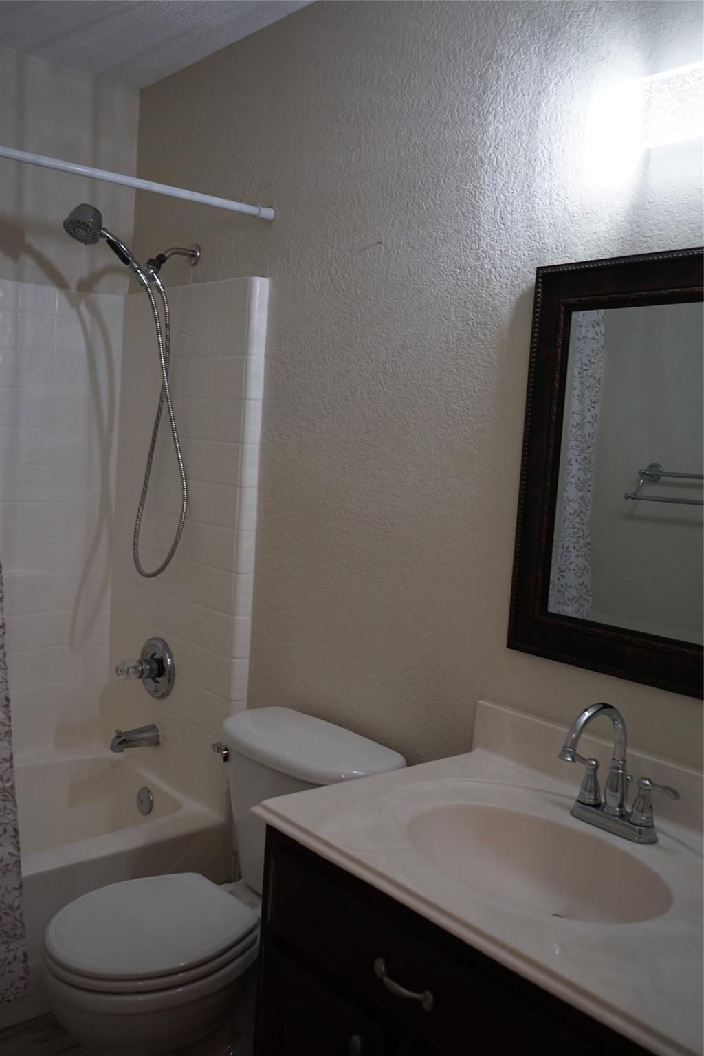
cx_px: 352
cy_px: 528
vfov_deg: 60.3
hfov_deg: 42.3
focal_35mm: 31
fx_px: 909
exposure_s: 1/60
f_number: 5.6
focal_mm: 31
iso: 800
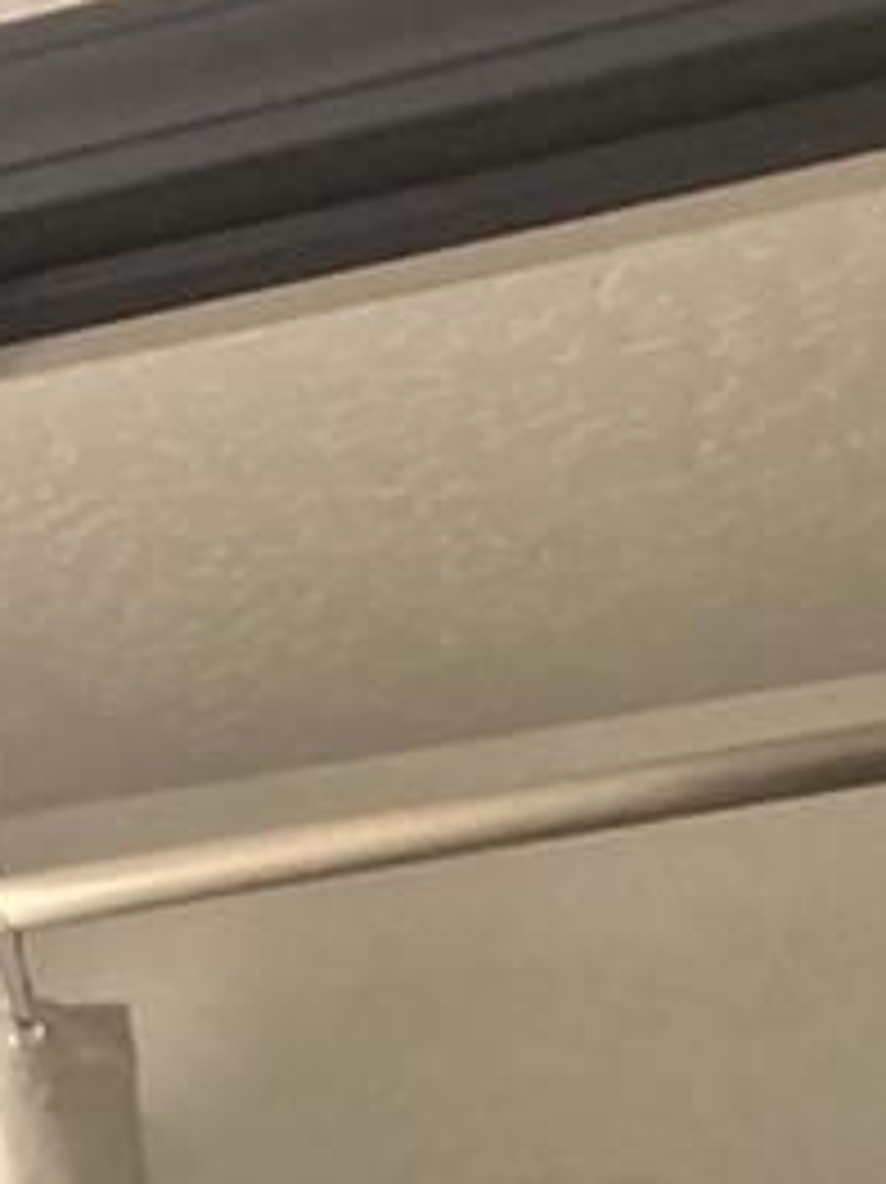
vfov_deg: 10.6
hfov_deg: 9.0
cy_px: 2832
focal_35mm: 160
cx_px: -519
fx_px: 5465
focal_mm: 3.99
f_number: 1.8
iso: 160
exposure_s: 1/60
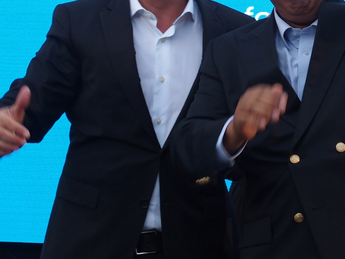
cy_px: -5
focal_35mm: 138
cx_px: 246
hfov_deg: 14.3
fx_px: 1375
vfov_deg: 10.6
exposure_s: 1/125
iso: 160
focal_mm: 13.2
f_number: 2.8
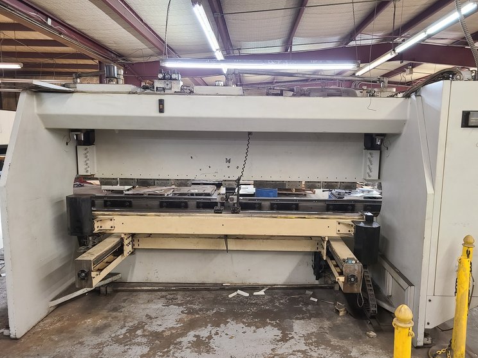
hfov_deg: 63.4
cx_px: 257
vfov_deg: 49.7
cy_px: 192
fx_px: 387
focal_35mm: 28
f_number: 1.8
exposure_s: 1/39
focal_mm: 5.4
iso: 250
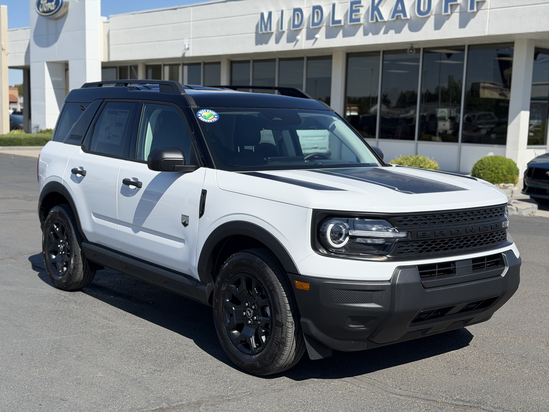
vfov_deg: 30.3
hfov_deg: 39.7
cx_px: 274
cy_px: 206
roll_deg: -1.6
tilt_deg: -6.5
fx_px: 761
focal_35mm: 48
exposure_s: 1/6536
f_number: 1.78
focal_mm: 6.76
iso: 80
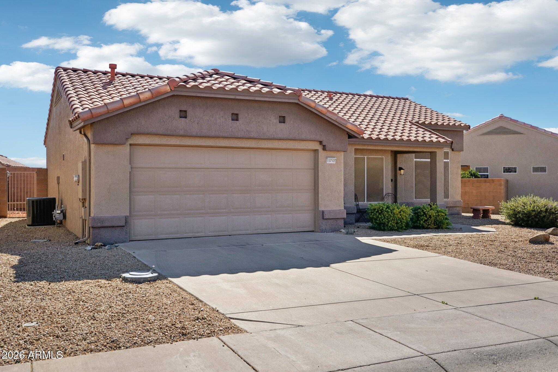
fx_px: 511
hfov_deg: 57.2
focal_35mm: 33
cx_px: 279
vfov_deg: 40.0
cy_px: 186
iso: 400
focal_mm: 33
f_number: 5
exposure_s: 1/2500
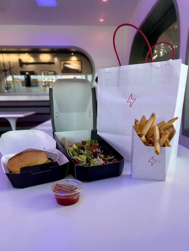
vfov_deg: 71.6
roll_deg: +0.1
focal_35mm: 24
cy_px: 126
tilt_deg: -21.7
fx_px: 175
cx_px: 94
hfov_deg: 56.8
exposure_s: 1/121
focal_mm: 6.76
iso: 100
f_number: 1.78
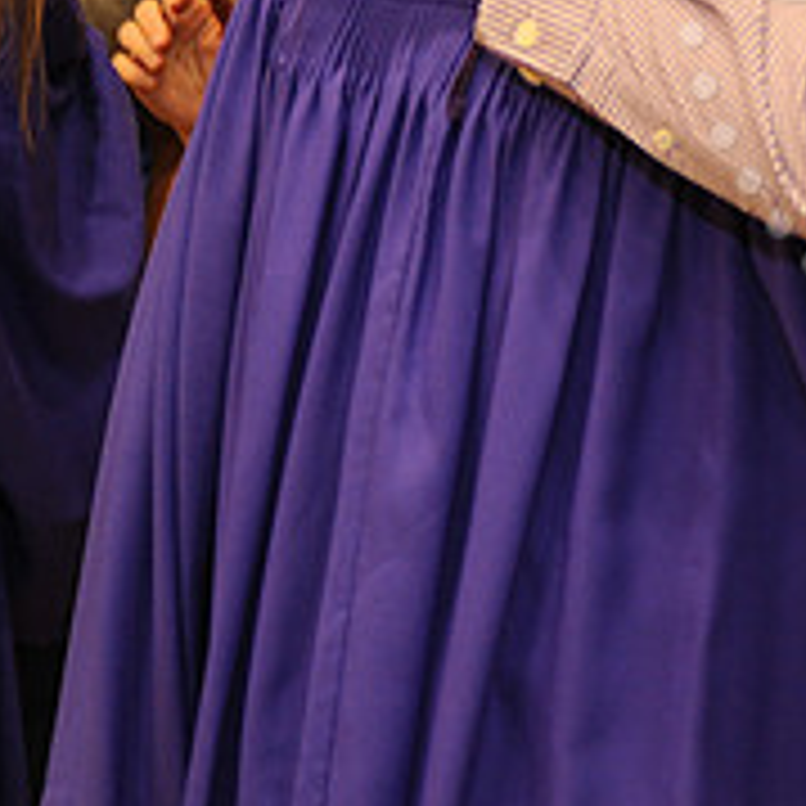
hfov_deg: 10.0
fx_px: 4505
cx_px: 1103
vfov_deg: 10.1
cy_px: -45
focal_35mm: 171
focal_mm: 62
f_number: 5.6
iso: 1250
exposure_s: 1/60
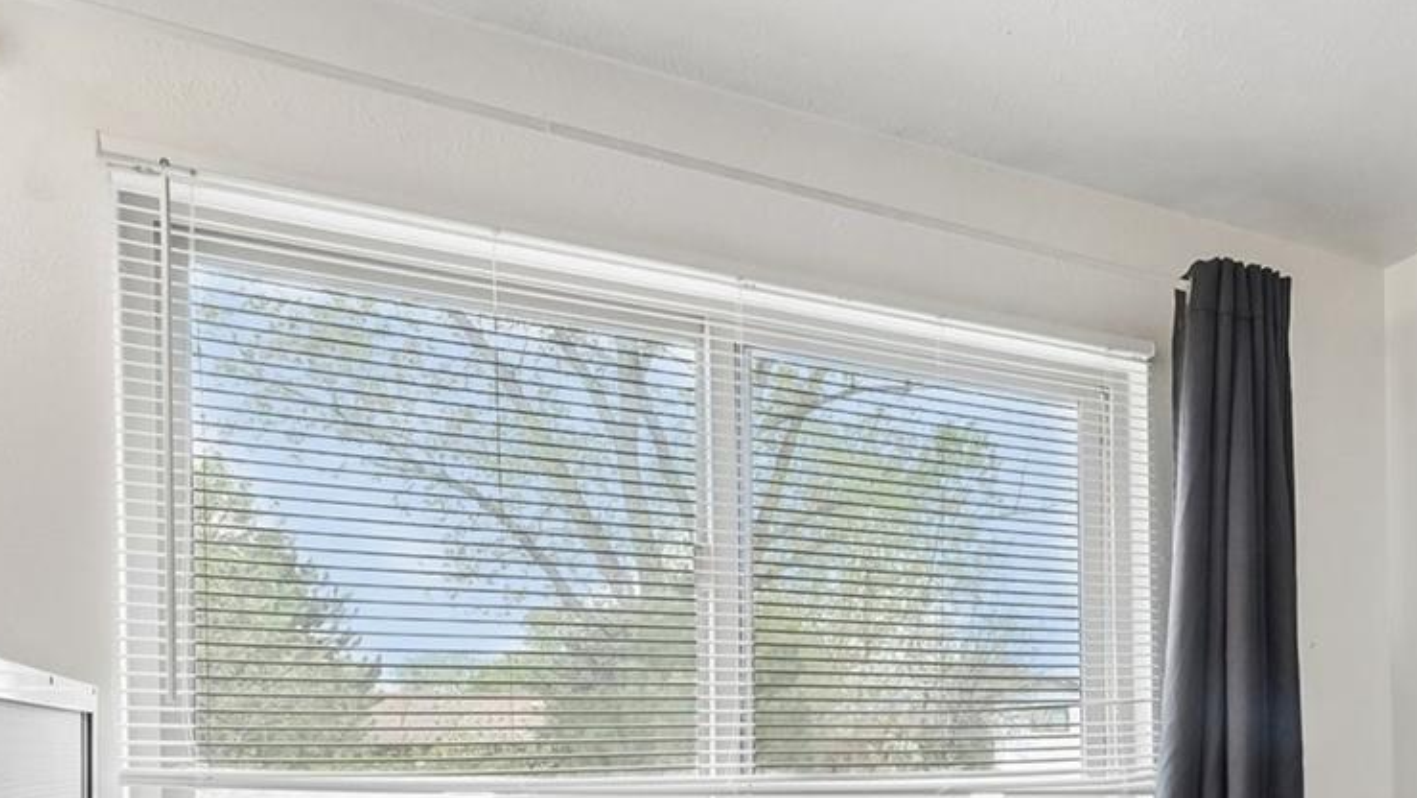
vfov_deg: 32.7
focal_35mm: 34
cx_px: 1323
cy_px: 735
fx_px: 1278
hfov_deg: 50.2
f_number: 8
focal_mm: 10
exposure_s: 1/5
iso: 800
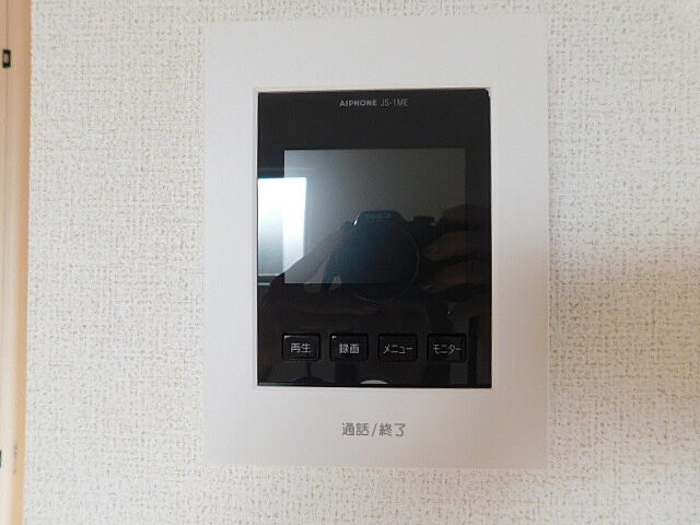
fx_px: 465
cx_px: 350
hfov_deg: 73.9
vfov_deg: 58.9
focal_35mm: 23
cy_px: 262
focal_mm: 4
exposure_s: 1/60
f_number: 3
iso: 125
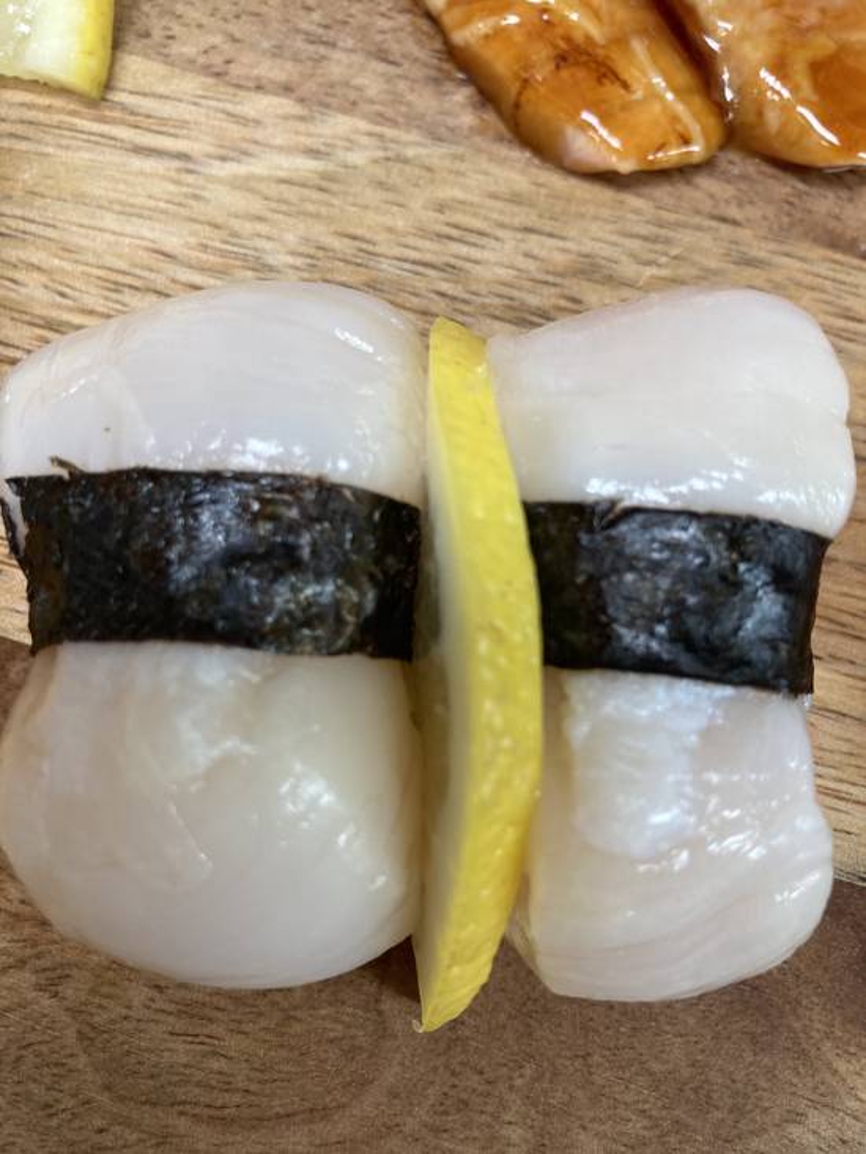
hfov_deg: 49.8
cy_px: 577
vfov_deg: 63.4
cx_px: 433
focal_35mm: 28
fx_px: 934
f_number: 1.8
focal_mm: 3.99
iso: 80
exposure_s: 1/42
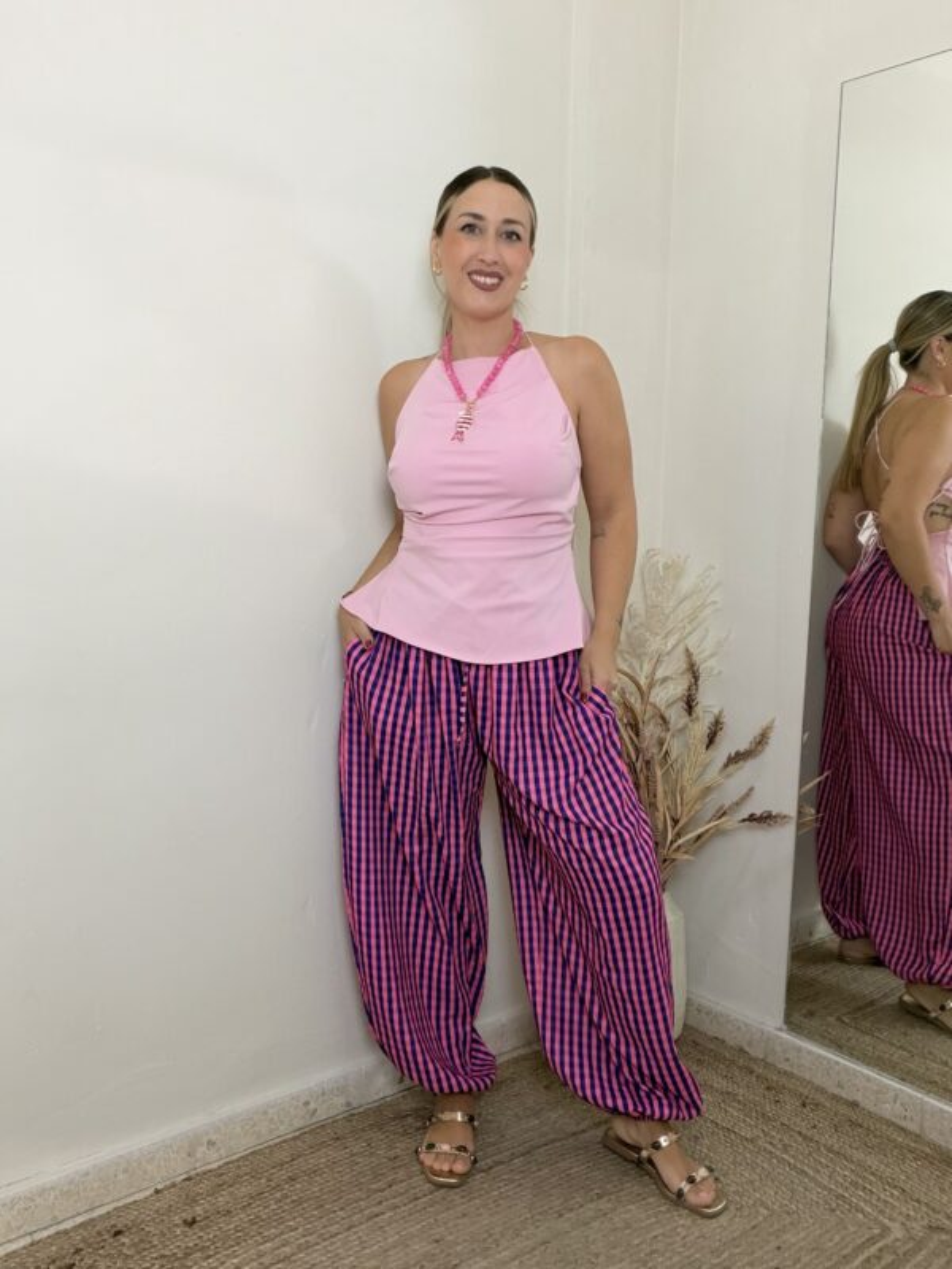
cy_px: 634
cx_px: 476
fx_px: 1100
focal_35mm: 30
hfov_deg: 46.8
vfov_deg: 60.0
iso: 100
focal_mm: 2.71
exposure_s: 1/50
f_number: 1.9
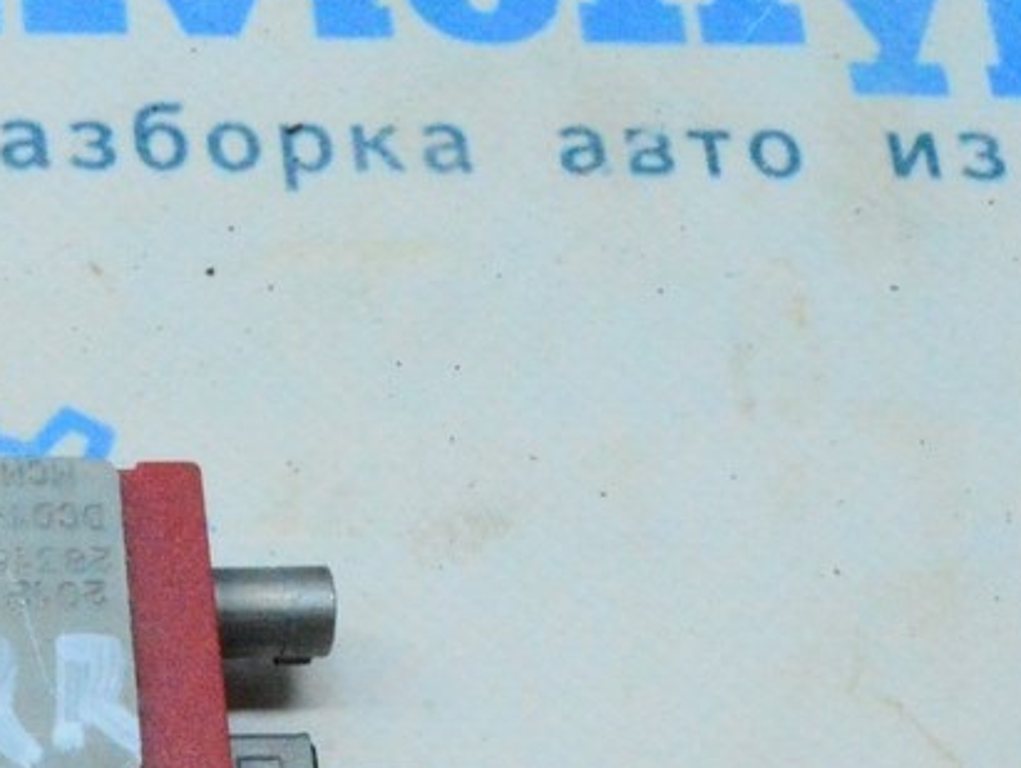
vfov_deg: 13.1
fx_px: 3283
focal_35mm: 111
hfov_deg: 17.0
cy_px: 809
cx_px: -174
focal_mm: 31
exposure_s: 1/80
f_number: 29
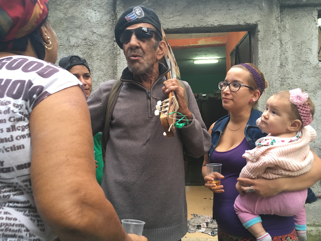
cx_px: 160
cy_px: 120
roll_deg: +2.3
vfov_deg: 48.2
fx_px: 269
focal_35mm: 29
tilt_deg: +1.2
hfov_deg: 61.7
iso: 100
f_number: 2.2
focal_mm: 4.15
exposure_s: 1/30
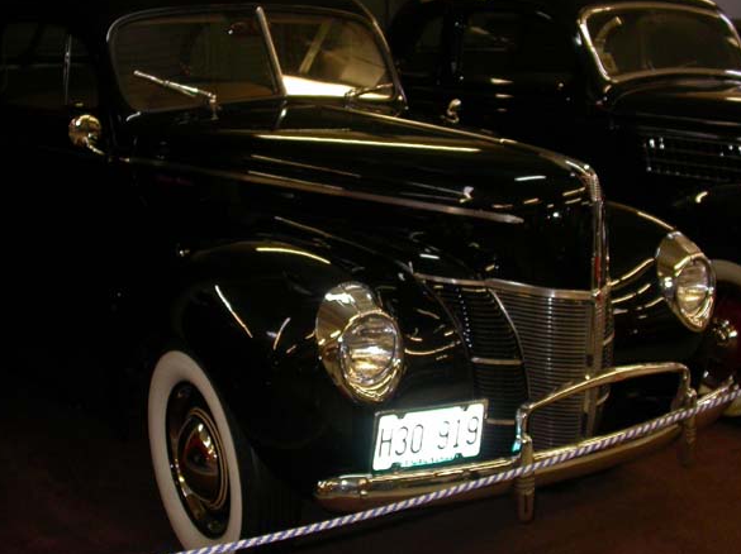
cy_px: 292
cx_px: 312
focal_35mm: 52
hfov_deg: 36.8
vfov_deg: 28.0
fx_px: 1112
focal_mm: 7.85
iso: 200
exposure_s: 1/60
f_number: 2.6
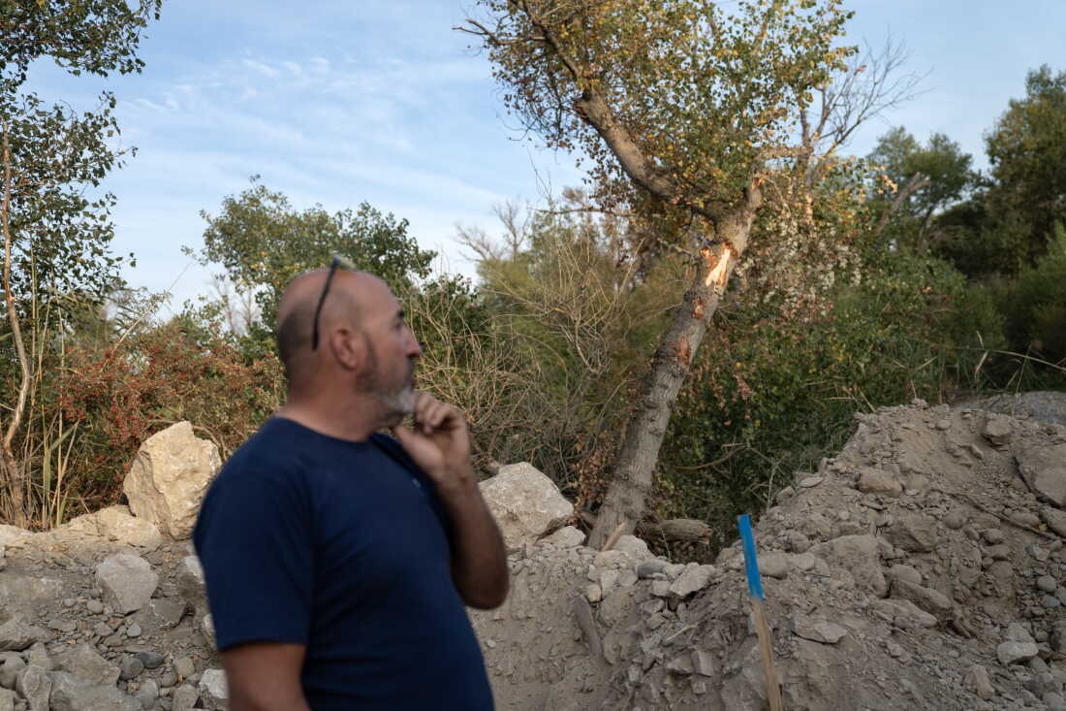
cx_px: 533
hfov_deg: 53.1
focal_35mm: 36
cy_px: 356
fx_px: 1066
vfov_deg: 36.9
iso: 250
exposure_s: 1/1600
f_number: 2.8
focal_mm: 36
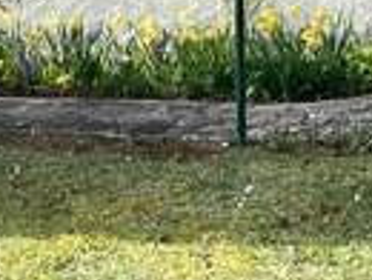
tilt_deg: -1.0
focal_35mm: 160
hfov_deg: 12.3
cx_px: 163
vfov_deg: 8.6
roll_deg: -0.2
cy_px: -371
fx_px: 1723
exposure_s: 1/1695
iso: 50
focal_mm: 5.1
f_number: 1.6
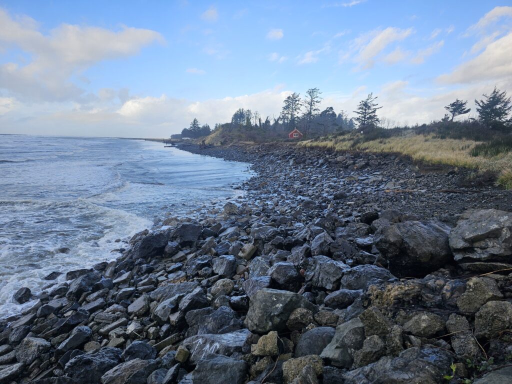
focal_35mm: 23
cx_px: 256
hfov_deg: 73.9
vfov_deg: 58.9
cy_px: 192
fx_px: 340
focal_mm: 6.3
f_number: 1.7
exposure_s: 1/362
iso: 10
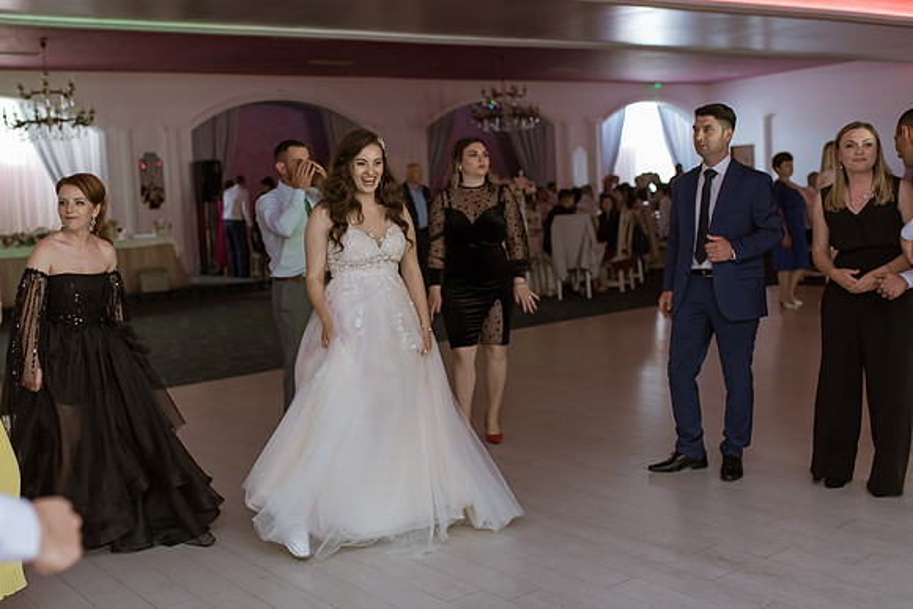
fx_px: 1060
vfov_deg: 32.1
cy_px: 273
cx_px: 368
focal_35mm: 42
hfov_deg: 46.4
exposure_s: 1/200
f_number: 2
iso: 1000
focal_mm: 35
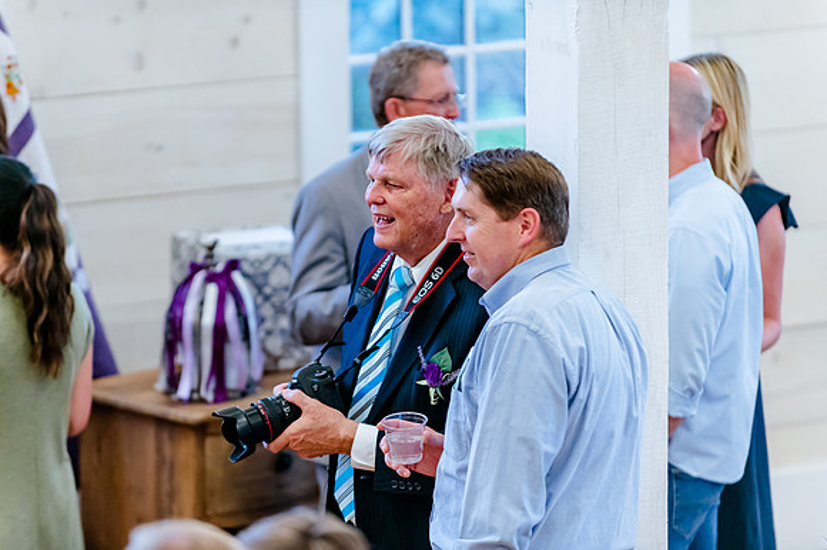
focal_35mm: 206
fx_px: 4734
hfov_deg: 10.0
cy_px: 269
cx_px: 413
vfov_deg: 6.7
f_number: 2.8
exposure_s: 1/640
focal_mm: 200
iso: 2500
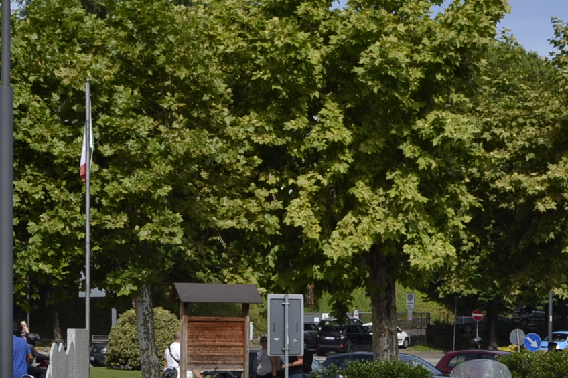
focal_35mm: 106
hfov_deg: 19.3
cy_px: 399
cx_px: 336
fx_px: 1672
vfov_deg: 12.7
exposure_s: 1/250
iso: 100
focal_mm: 26
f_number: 8
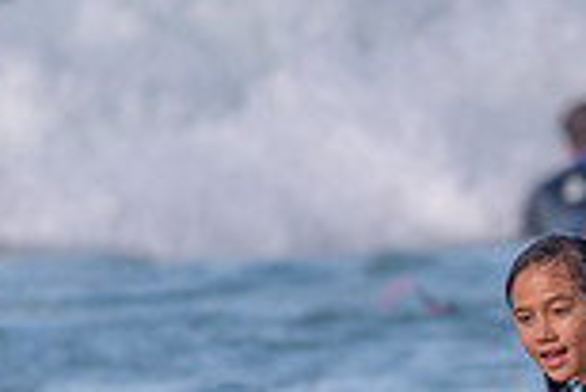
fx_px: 37587
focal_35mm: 2307
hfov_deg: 0.9
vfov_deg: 0.6
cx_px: 574
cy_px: 567
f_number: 5.6
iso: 360
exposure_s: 1/2000
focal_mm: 500
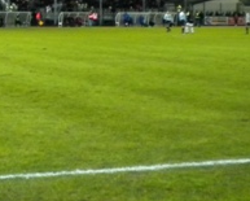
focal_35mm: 106
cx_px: -19
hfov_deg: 17.5
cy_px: -4
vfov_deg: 14.3
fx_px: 785
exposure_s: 1/30
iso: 400
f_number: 3.1
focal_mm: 6.3
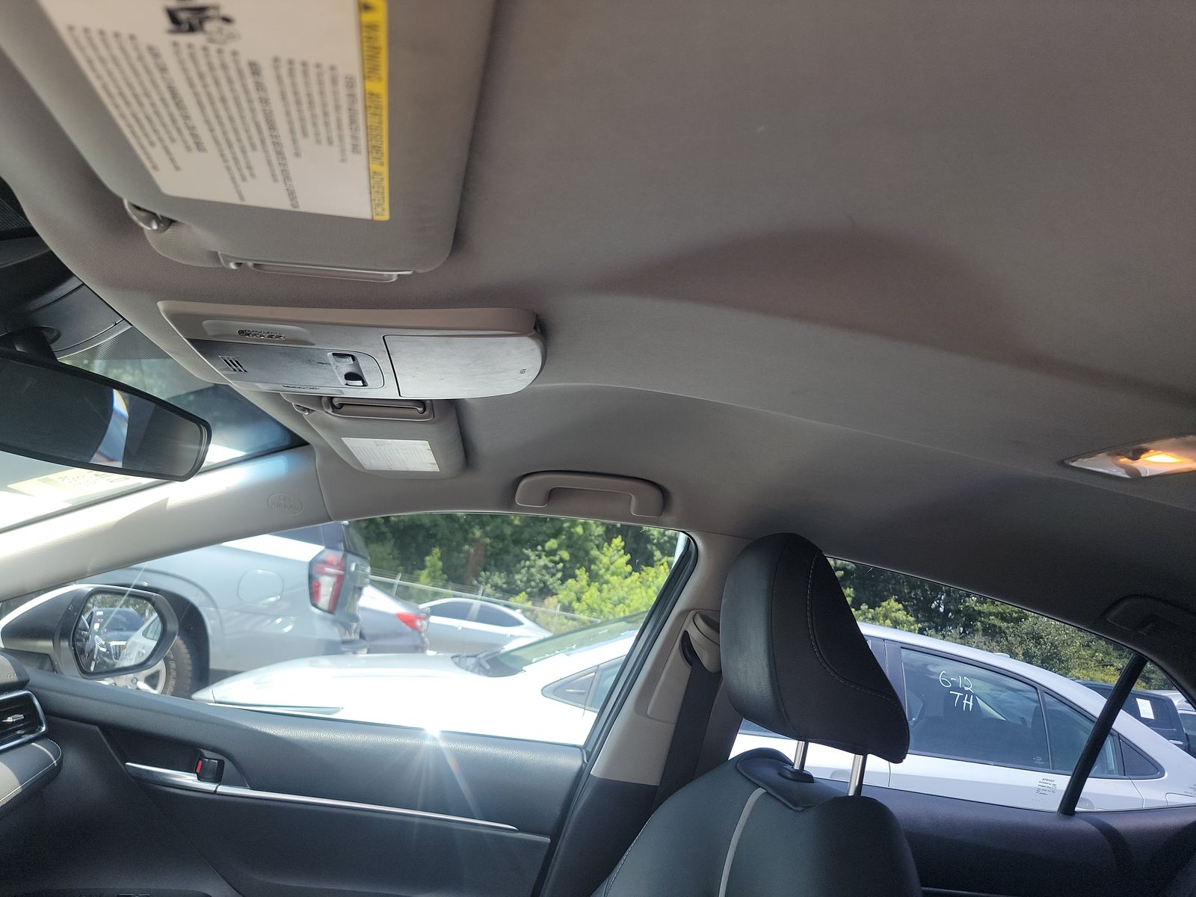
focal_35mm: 24
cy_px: 448
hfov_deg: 71.6
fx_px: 829
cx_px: 598
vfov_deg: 56.8
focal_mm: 6.7
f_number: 1.8
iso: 66
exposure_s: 1/119
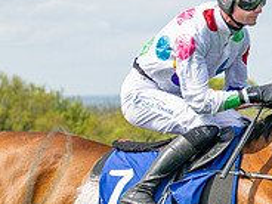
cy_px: 303
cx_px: -78
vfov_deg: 3.7
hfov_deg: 4.9
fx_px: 3167
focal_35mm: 403
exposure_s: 1/3200
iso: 400
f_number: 4
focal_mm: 70
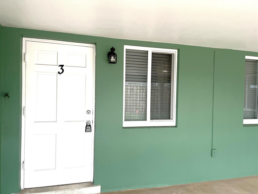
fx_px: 194
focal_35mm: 26
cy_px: 97
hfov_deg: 67.3
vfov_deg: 53.1
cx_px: 129
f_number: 1.5
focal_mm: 5.7
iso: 125
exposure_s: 1/99
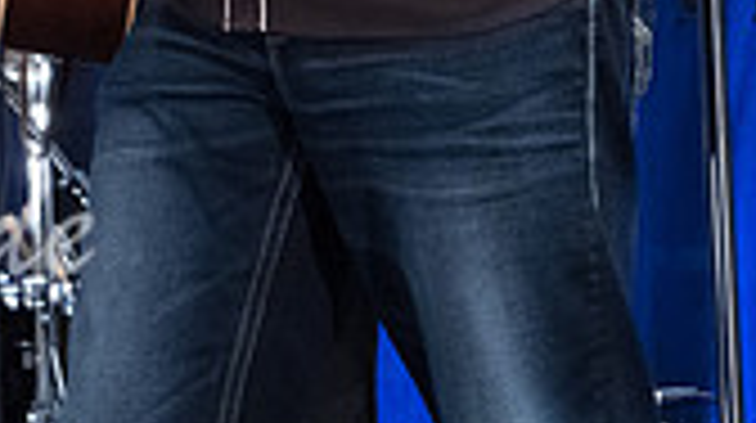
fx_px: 6827
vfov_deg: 3.5
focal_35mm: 341
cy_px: -371
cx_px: -410
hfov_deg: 6.3
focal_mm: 94
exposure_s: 1/250
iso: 12800
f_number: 5.6
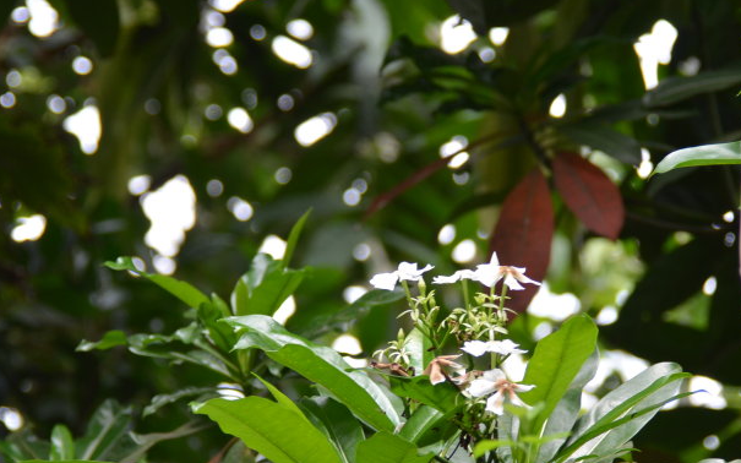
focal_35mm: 270
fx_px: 5444
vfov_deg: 4.9
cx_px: 397
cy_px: 266
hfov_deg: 7.8
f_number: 8
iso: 400
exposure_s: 1/125
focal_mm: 155
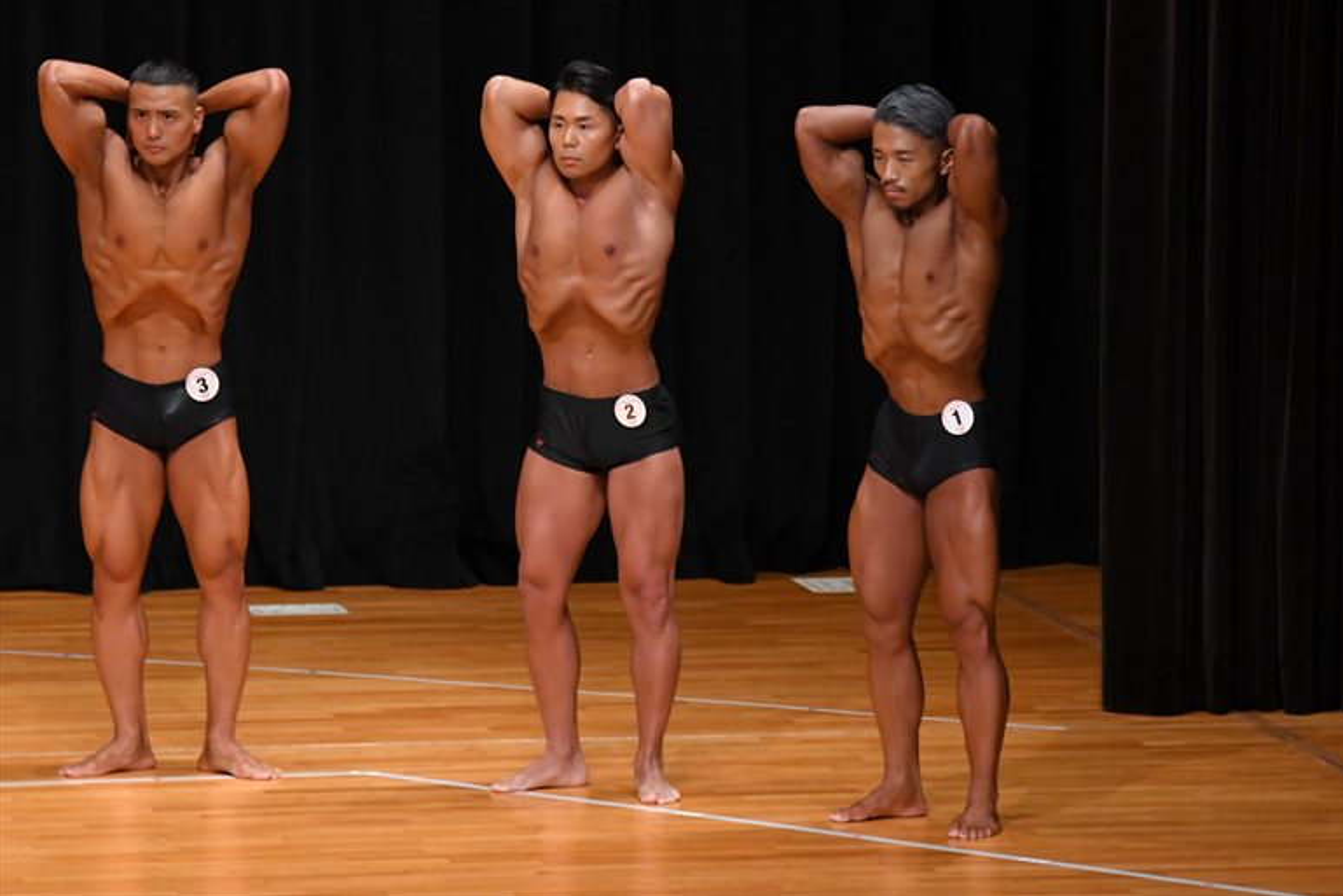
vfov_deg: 5.1
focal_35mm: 272
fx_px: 10148
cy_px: 447
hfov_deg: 7.6
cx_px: 675
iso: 4000
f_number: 5.6
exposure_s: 1/400
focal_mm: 180
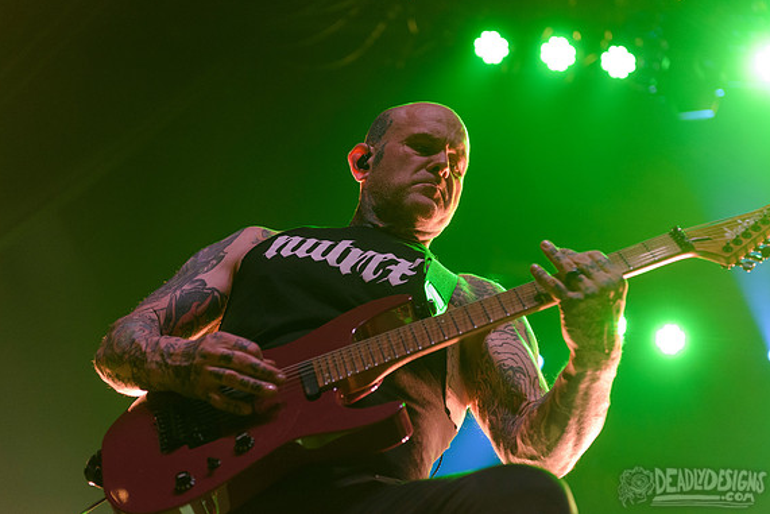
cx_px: 387
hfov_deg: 31.9
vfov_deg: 21.6
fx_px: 1348
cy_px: 254
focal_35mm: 63
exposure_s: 1/250
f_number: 3.5
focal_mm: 62
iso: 3200
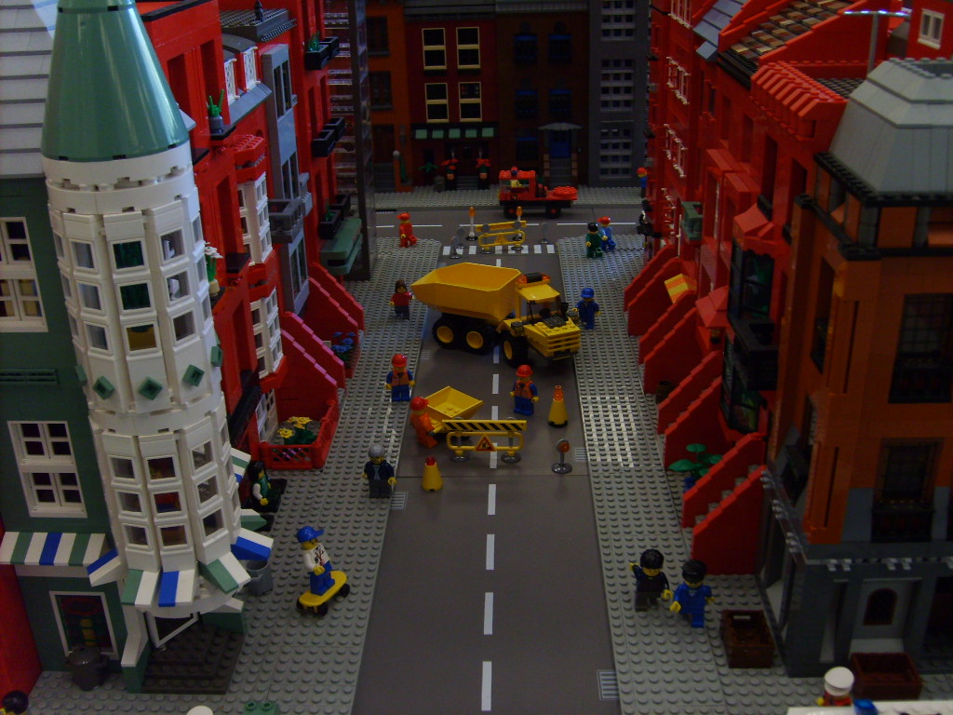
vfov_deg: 40.7
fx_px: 964
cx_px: 476
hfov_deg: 52.6
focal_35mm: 35
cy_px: 358
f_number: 2.8
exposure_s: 1/30
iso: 100
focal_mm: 5.8
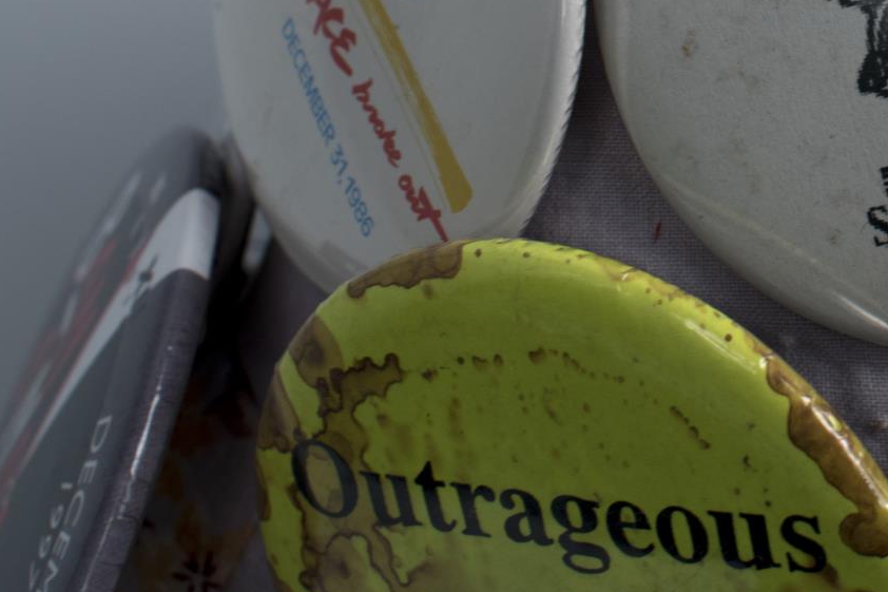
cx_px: 923
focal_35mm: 96
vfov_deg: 13.9
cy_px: -62
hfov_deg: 20.4
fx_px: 2372
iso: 200
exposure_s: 1/25
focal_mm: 27
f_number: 9
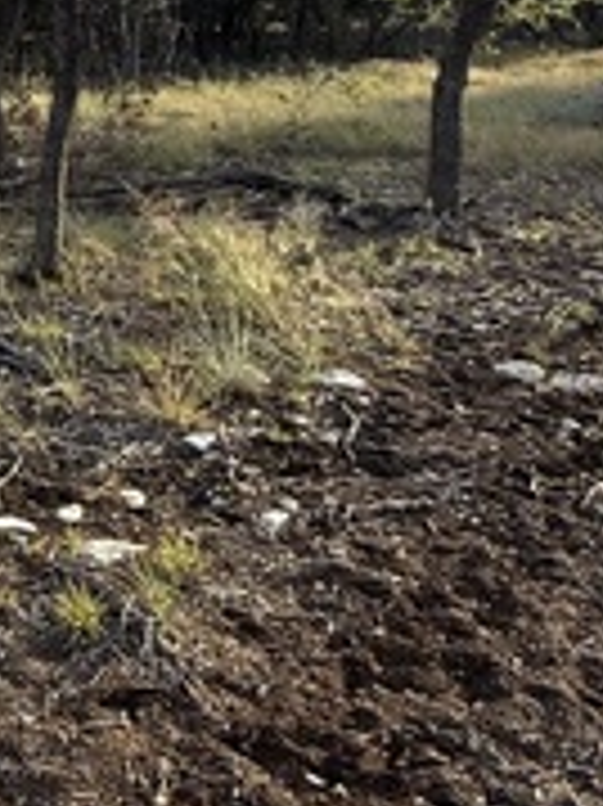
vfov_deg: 35.3
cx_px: -198
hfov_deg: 24.9
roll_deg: -1.8
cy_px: 36
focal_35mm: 50
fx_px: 1163
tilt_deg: -0.7
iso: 64
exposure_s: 1/574
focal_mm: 2.22
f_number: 2.2
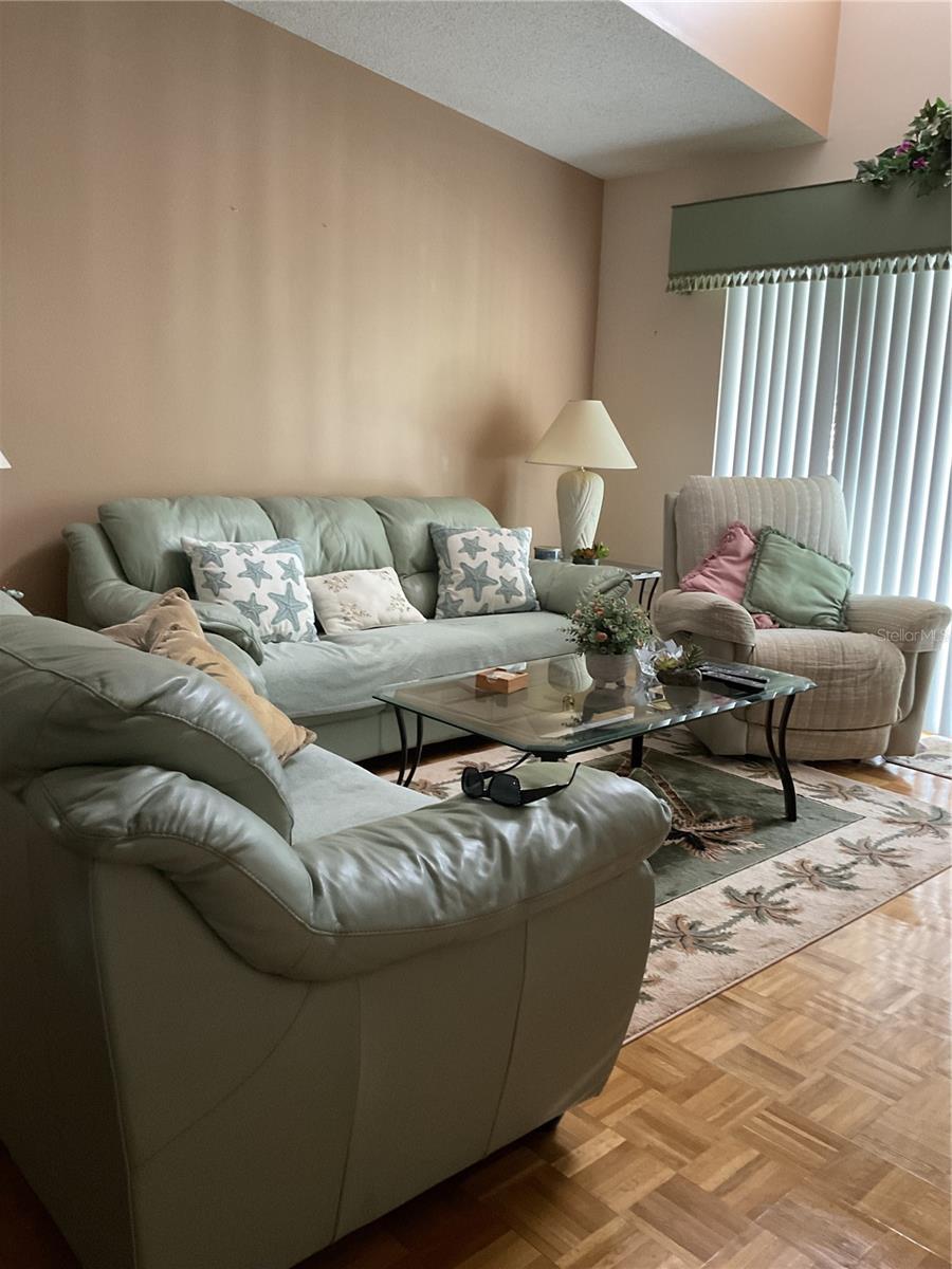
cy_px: 634
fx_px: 1063
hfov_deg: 48.2
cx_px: 476
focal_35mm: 29
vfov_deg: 61.7
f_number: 1.8
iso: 200
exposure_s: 1/40
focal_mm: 3
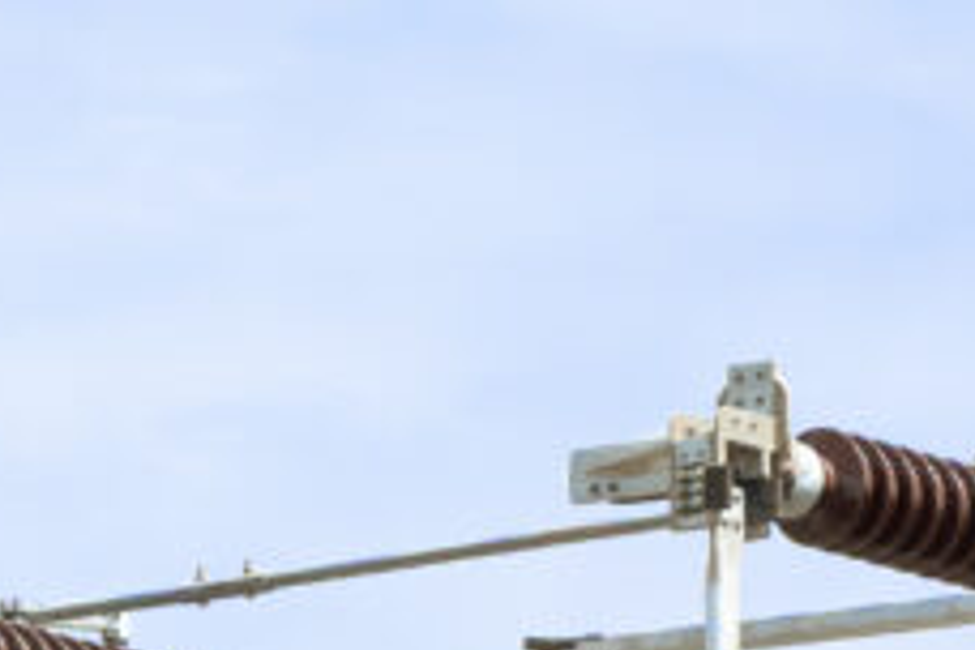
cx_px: -885
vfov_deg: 1.8
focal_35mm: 765
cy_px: 1388
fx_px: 20717
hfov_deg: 2.7
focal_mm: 113.8
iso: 200
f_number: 11
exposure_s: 1/250
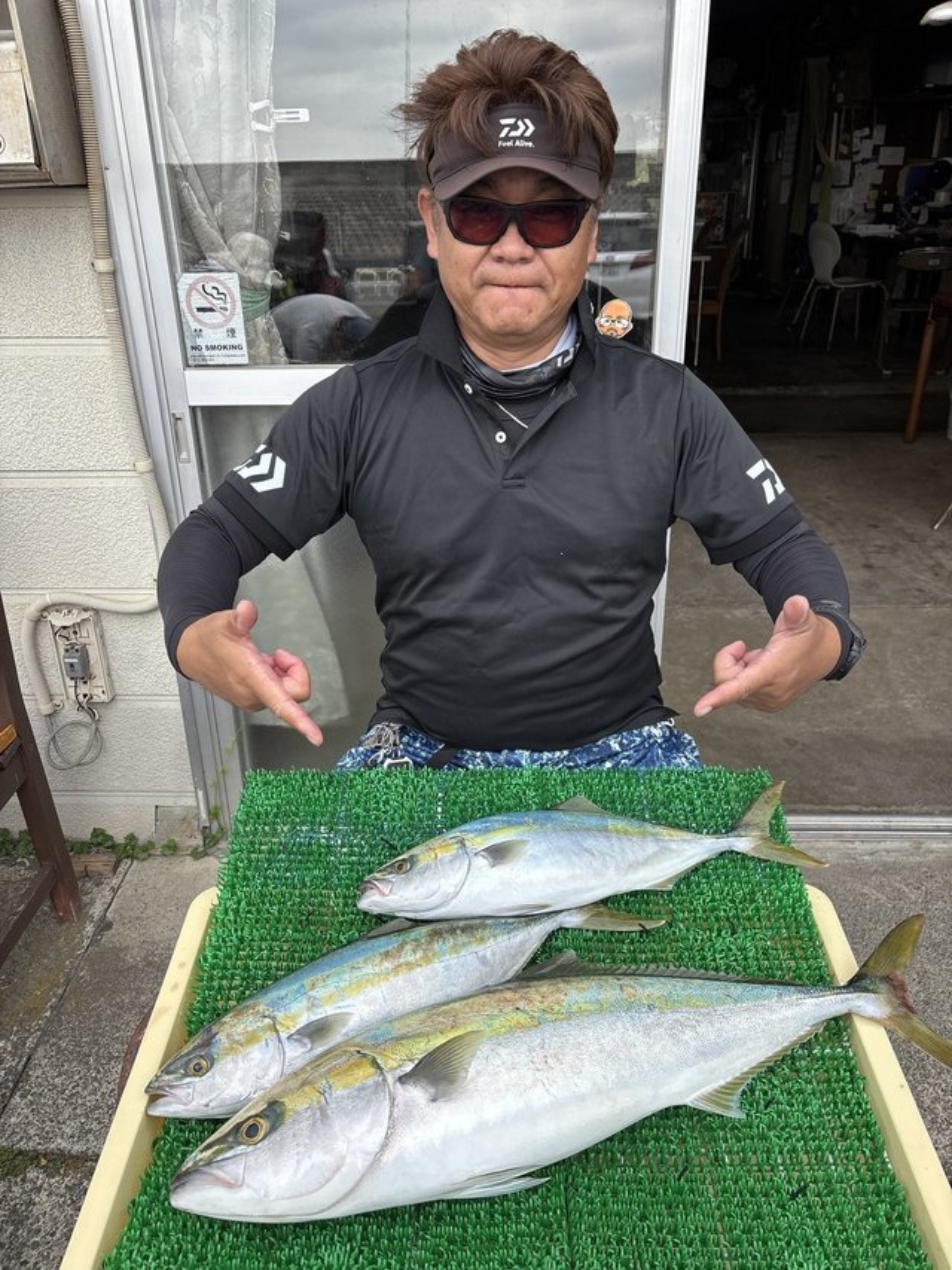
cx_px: 476
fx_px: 954
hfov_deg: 53.0
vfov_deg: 67.3
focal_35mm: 26
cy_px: 635
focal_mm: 5.96
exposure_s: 1/365
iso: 50
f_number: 1.6
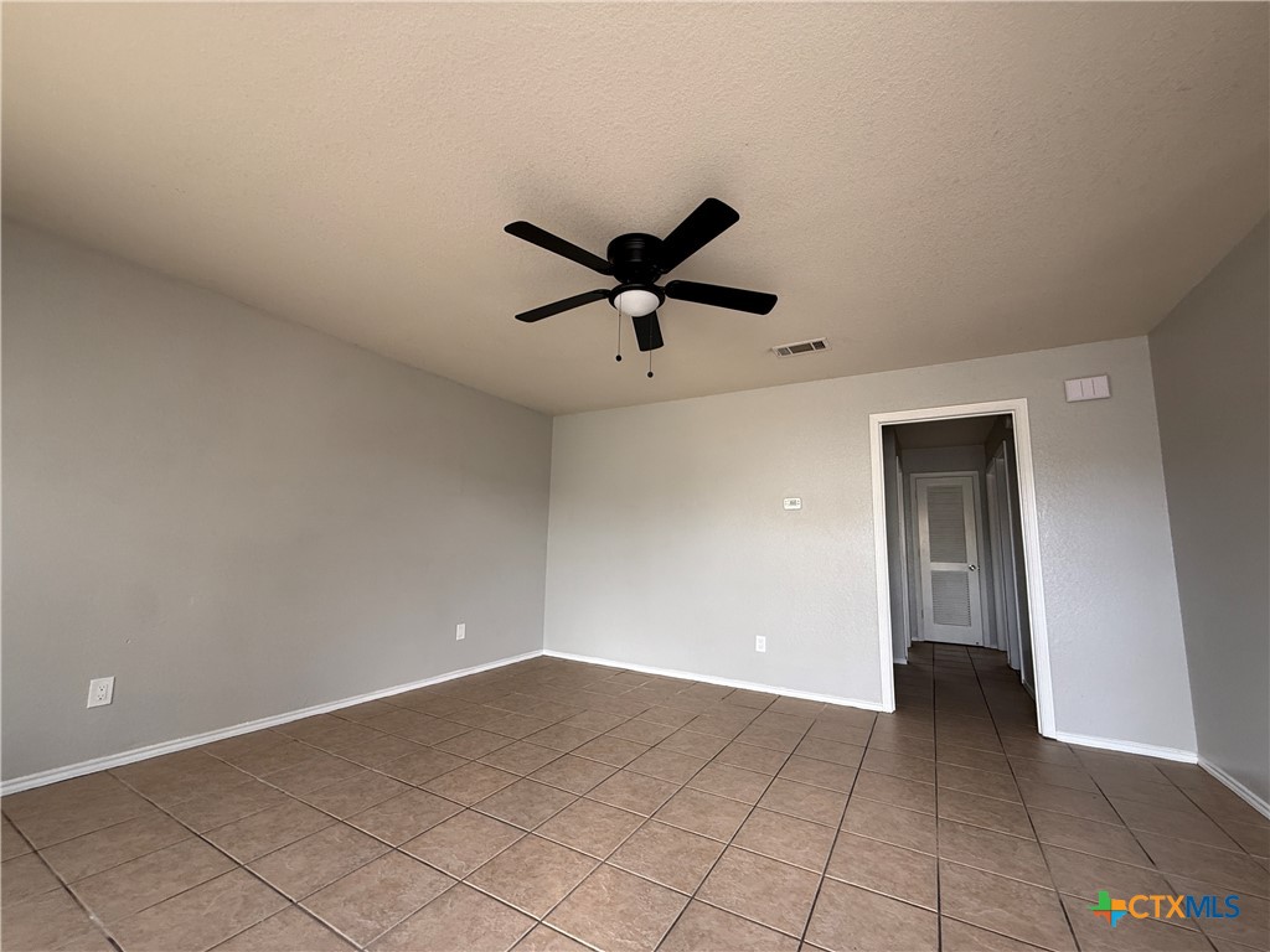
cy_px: 476
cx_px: 635
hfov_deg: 102.1
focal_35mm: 14
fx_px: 514
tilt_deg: +8.0
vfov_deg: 85.7
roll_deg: -1.3
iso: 125
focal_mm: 2.22
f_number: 2.2
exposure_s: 1/99
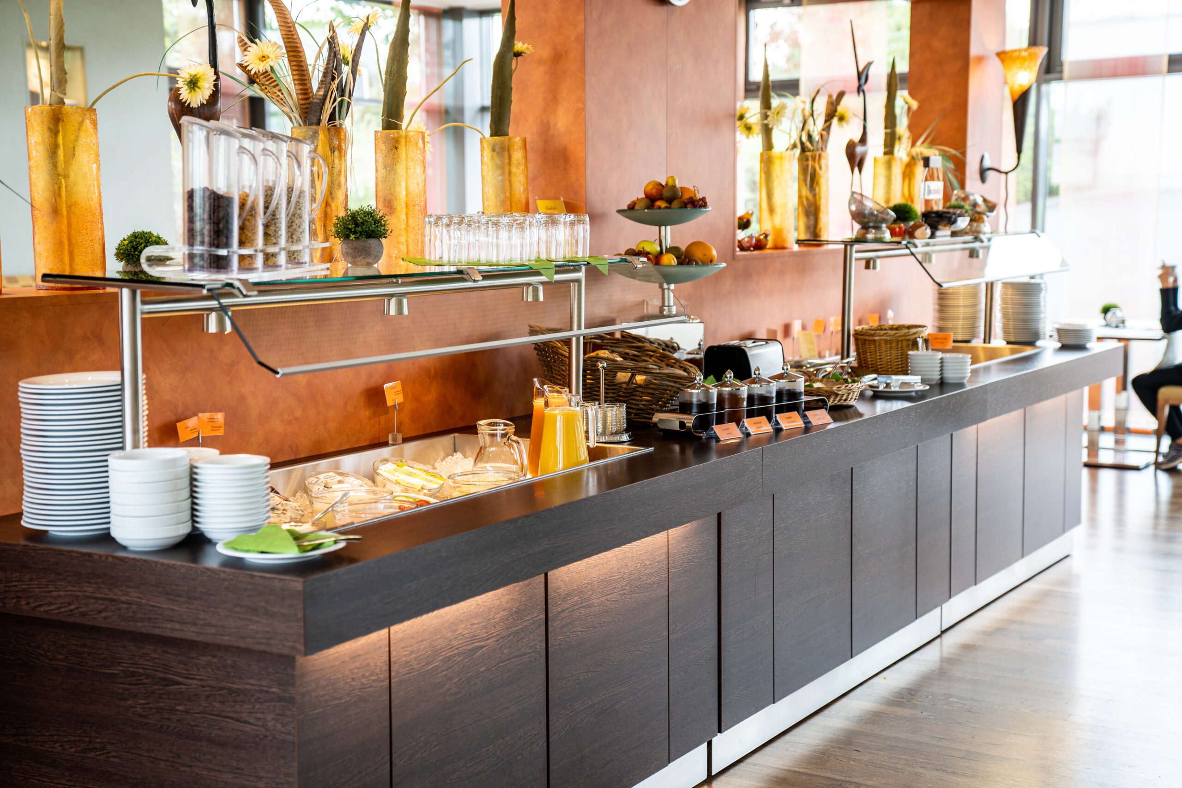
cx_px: 591
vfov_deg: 26.0
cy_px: 394
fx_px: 1707
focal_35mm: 52
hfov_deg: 38.2
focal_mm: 52
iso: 125
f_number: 2.8
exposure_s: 1/40
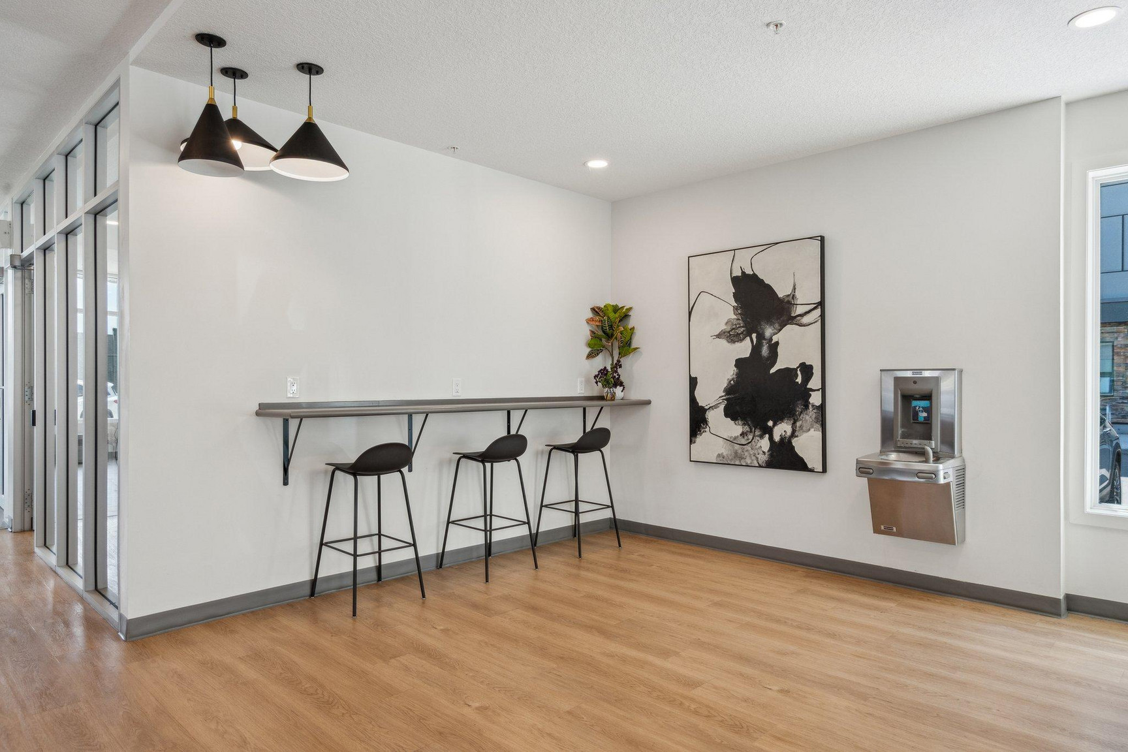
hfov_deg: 78.6
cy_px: 376
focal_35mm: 22
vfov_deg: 57.2
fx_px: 689
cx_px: 564
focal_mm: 22
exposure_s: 1/160
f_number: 7.1
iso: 800
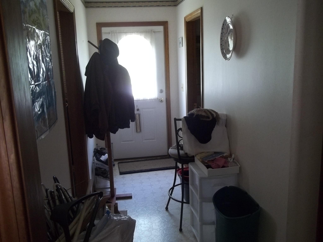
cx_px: 162
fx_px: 299
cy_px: 121
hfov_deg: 56.8
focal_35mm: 32
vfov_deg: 44.2
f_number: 2.9
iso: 160
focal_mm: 5.7
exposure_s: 1/15
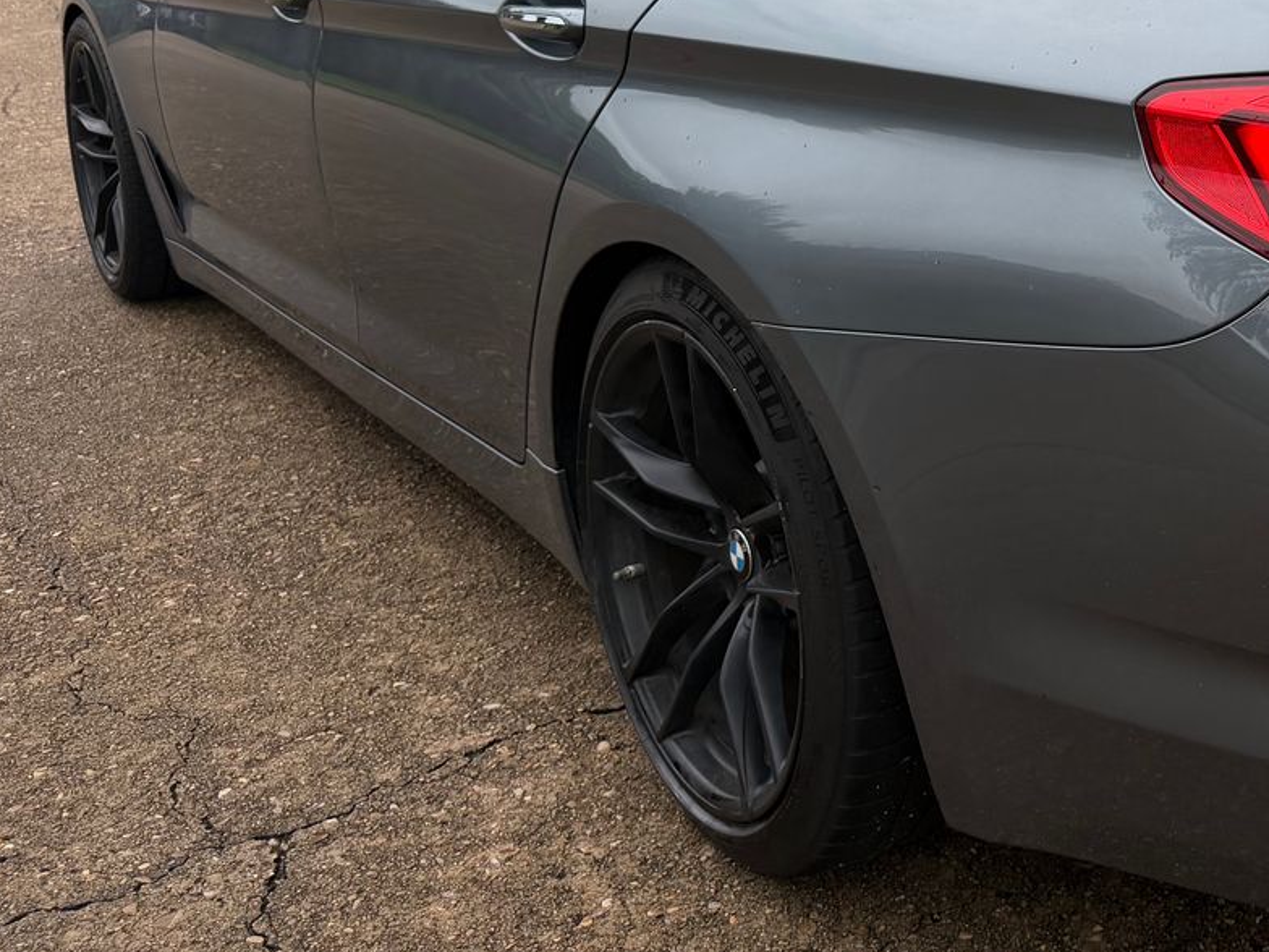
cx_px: 1256
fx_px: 1796
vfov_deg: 28.9
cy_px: 160
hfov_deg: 35.4
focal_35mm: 49
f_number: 1.78
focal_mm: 6.76
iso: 100
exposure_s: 1/2232
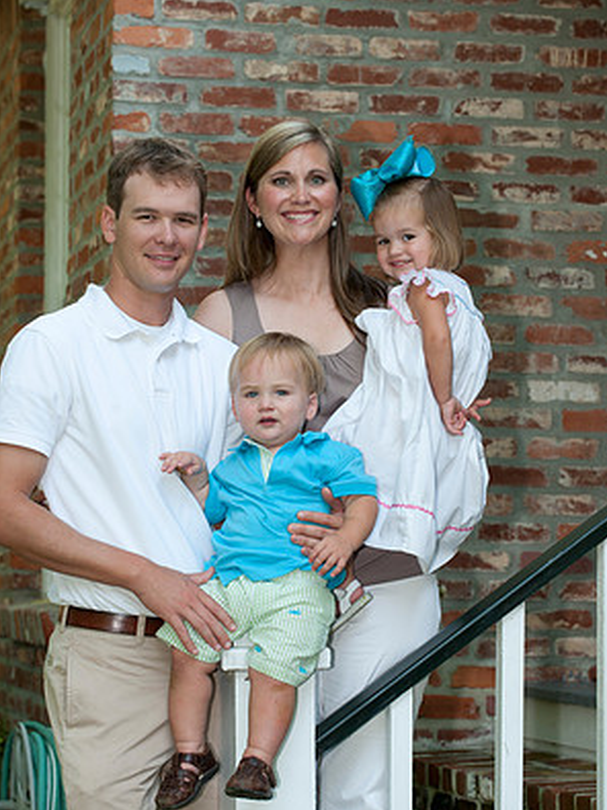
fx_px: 2690
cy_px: 443
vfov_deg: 17.1
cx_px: 305
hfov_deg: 12.9
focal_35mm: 115
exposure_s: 1/125
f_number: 5.6
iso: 250
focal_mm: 105
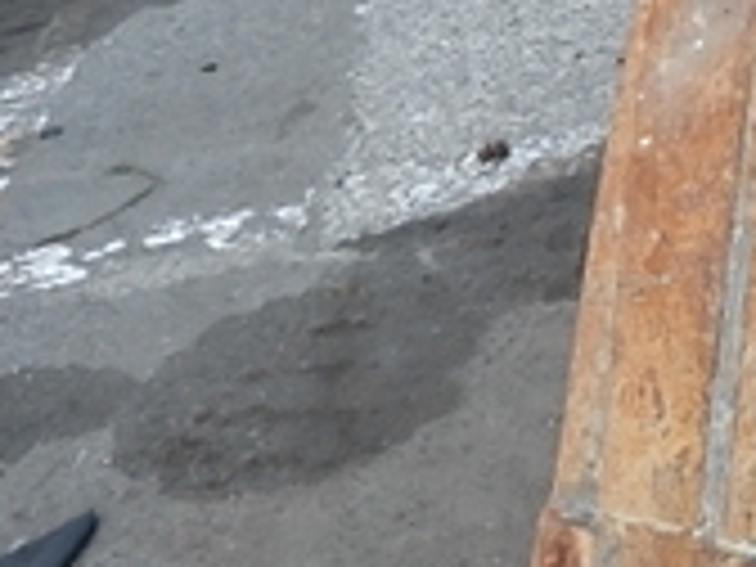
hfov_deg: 22.8
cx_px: 864
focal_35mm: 80
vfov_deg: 18.2
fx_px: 1747
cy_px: 472
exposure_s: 1/160
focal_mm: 5
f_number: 3.5
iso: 125
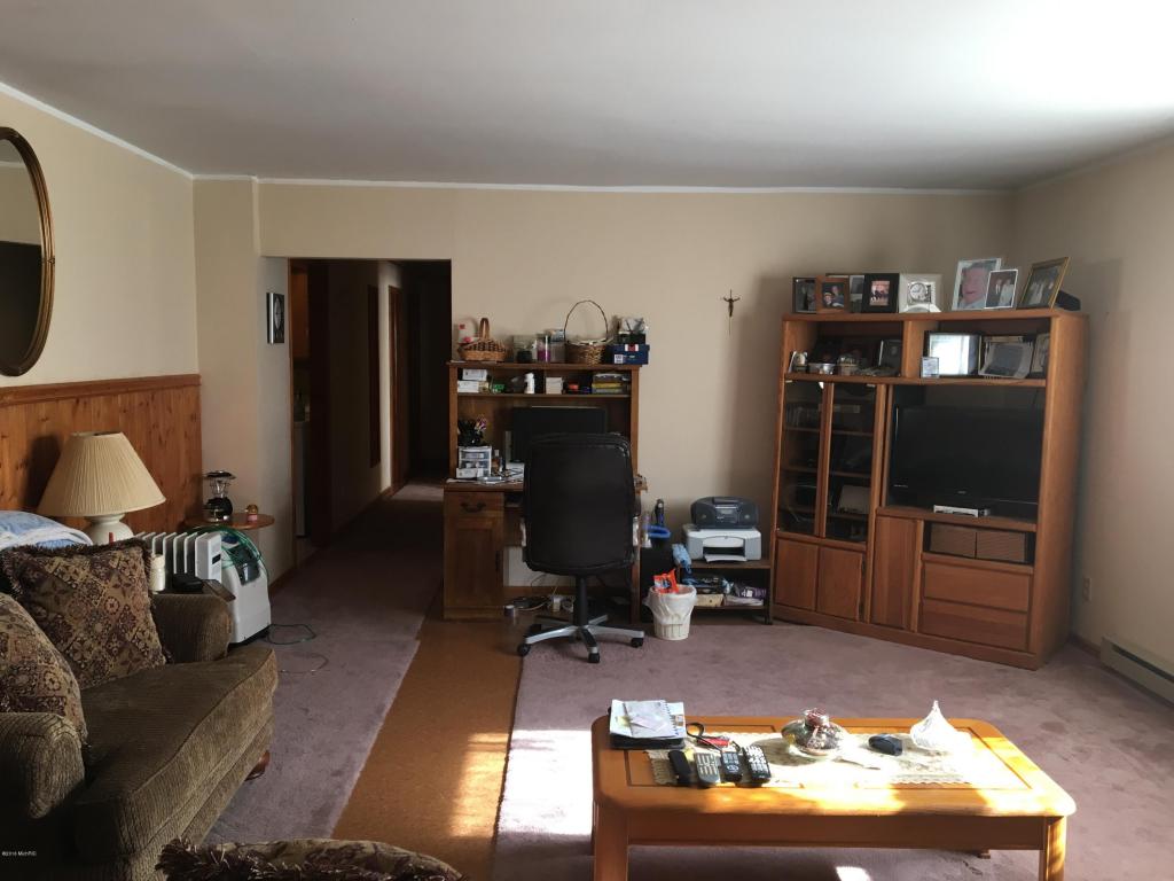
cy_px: 440
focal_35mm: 29
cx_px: 587
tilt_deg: -5.8
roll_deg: -1.3
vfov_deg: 48.2
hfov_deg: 61.7
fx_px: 984
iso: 50
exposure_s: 1/30
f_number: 2.2
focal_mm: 4.15
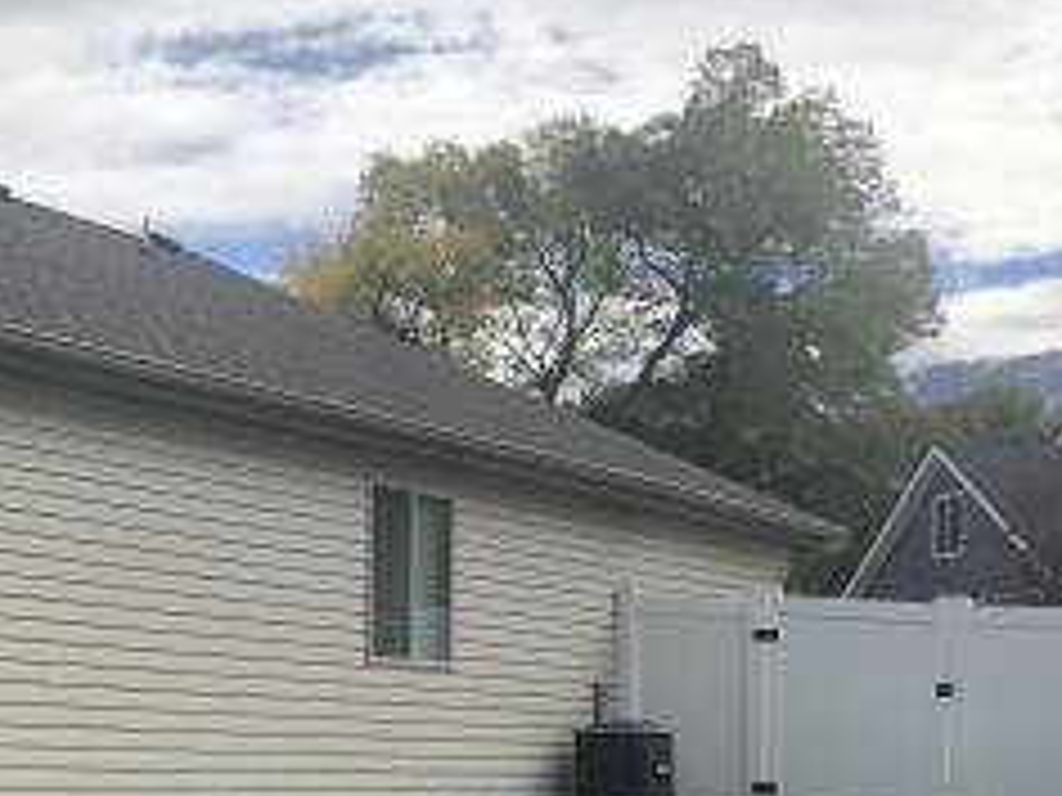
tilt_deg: +2.7
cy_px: 675
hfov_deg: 23.4
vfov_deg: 19.1
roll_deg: -0.6
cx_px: -220
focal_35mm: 76
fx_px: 2332
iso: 20
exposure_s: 1/2183
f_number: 1.8
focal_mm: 3.99
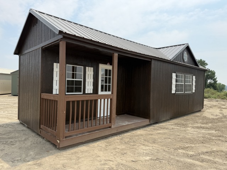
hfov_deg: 71.6
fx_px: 157
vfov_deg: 56.8
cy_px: 85
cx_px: 114
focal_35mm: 24
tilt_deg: +1.4
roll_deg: -0.6
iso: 80
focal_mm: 6.76
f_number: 1.78
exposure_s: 1/4167
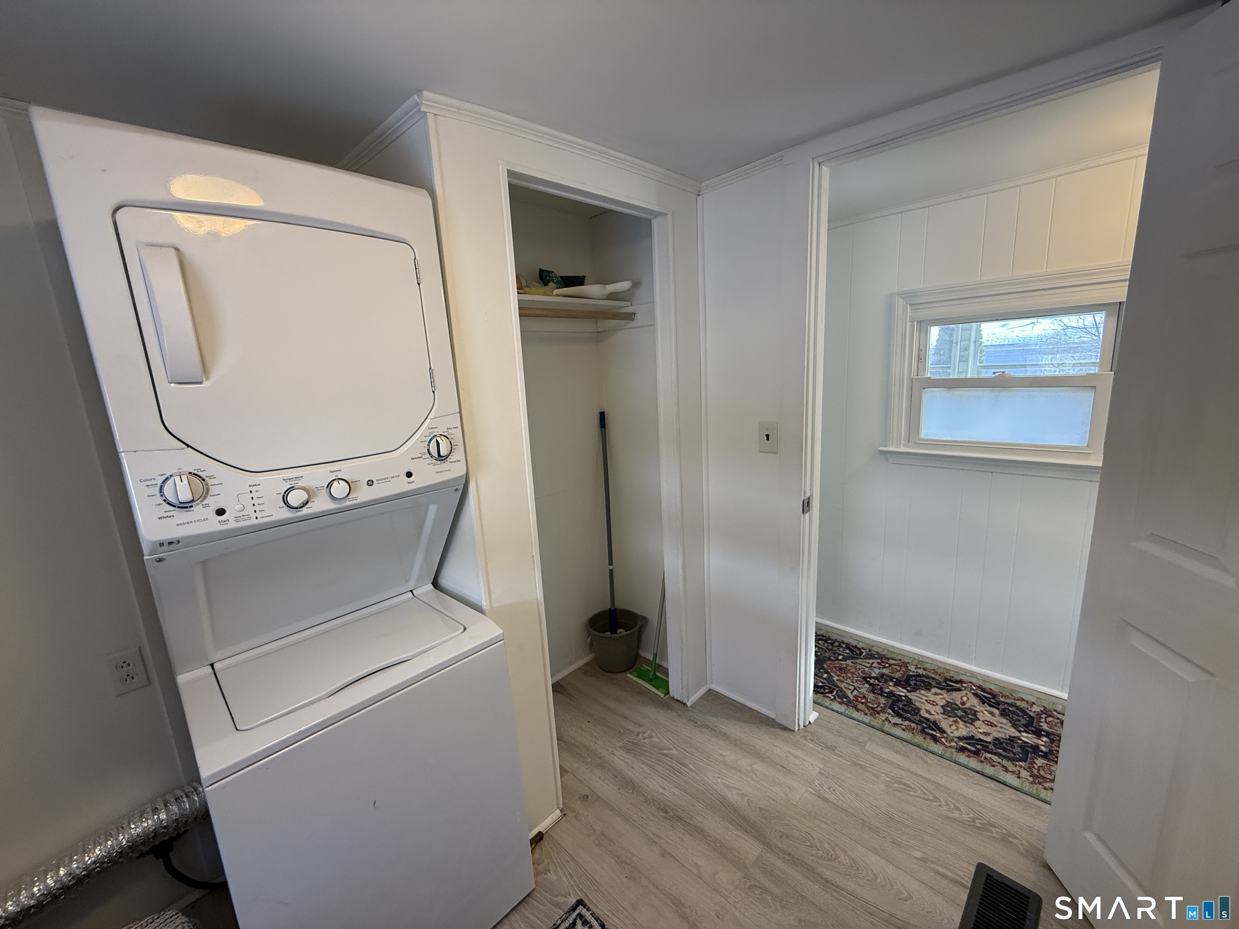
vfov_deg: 85.7
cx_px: 620
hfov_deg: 102.1
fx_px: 501
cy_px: 464
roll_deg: +3.3
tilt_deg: -9.7
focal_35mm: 14
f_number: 2.2
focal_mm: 2.22
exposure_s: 1/120
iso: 200
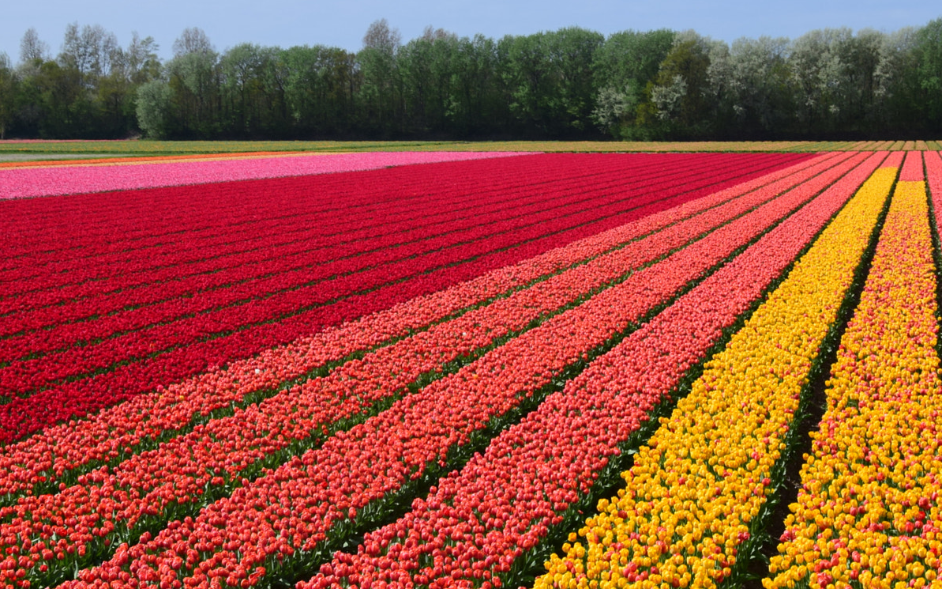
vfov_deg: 15.5
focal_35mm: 84
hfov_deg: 24.6
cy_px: 378
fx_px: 2156
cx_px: 572
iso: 200
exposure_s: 1/200
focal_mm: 32
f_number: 7.1
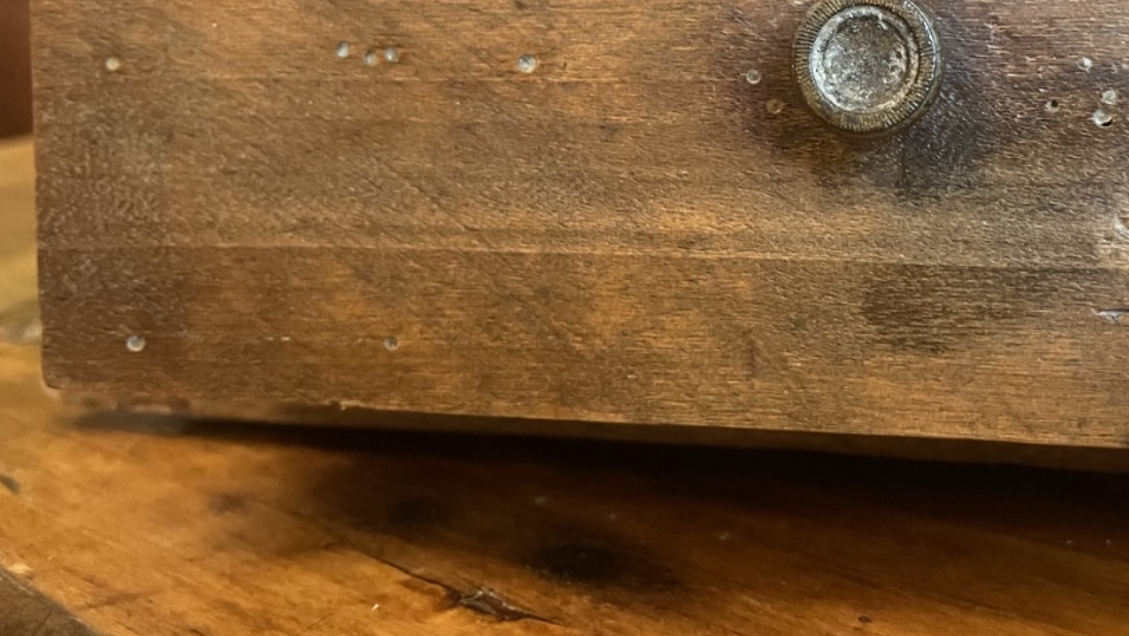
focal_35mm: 42
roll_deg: +0.8
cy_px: 69
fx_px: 1258
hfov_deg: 46.7
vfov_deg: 27.4
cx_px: 835
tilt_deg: -0.4
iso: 640
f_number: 1.6
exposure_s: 1/33
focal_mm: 4.2
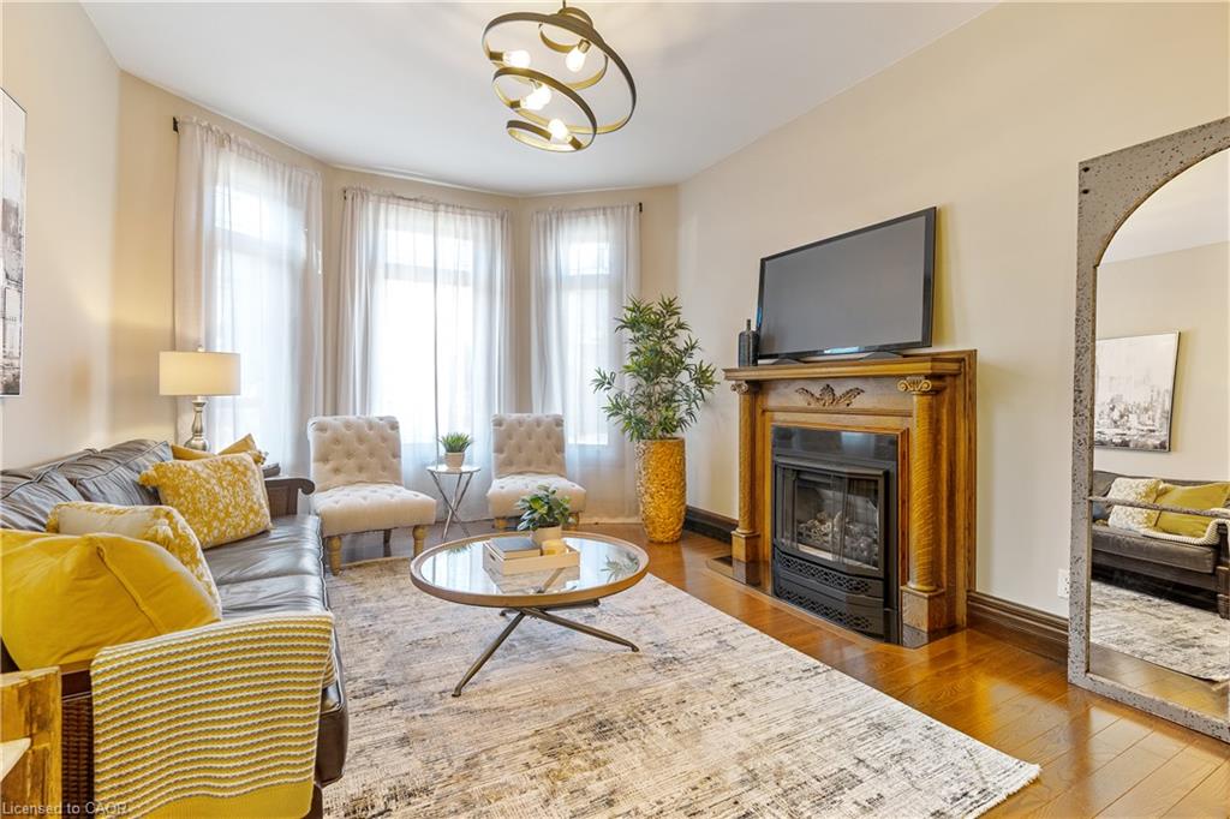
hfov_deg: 96.8
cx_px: 615
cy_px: 410
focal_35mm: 16
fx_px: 546
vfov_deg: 73.7
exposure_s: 2.5
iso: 400
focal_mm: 16
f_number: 7.1
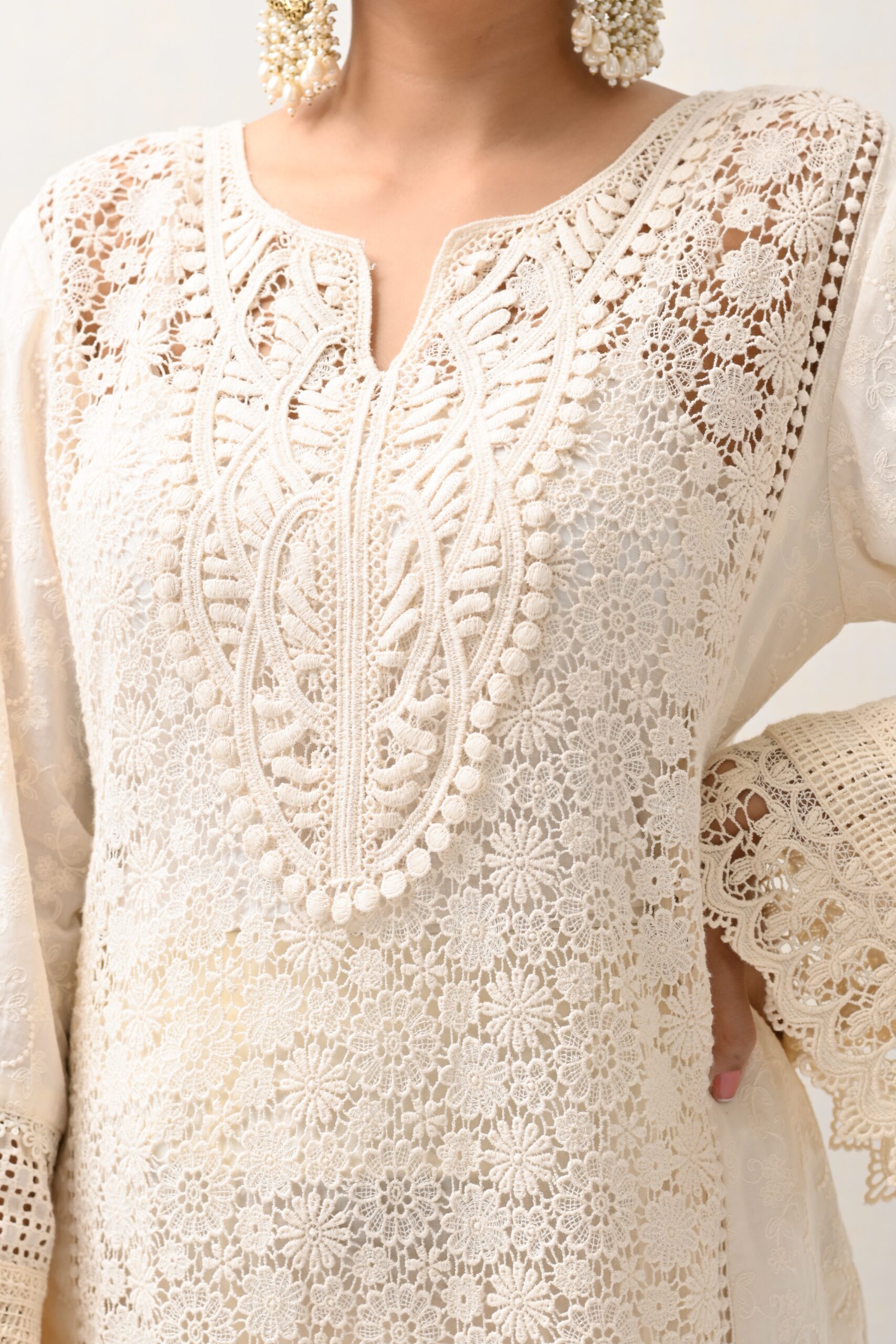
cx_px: 448
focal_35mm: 75
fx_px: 2799
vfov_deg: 27.0
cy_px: 672
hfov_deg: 18.2
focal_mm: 50
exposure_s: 1/125
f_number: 5.6
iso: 100
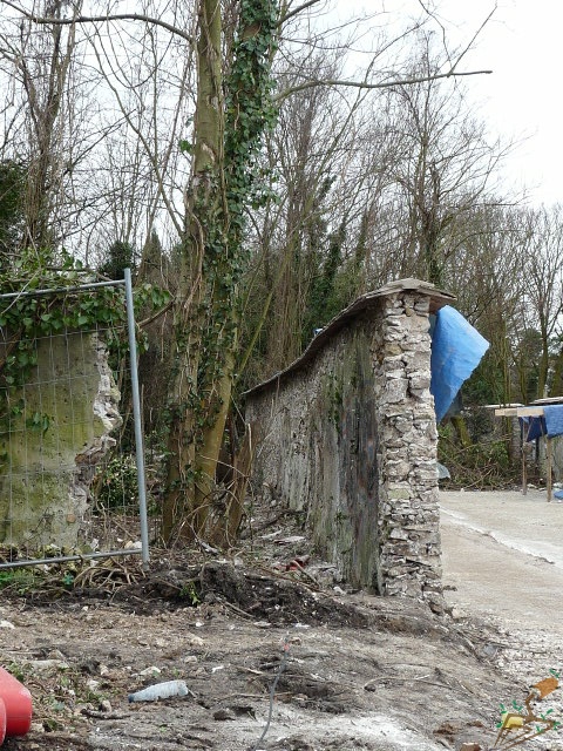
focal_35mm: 61
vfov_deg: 31.7
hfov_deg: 24.0
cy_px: 376
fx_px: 1323
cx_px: 282
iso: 100
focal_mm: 6.2
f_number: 4
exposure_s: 1/100
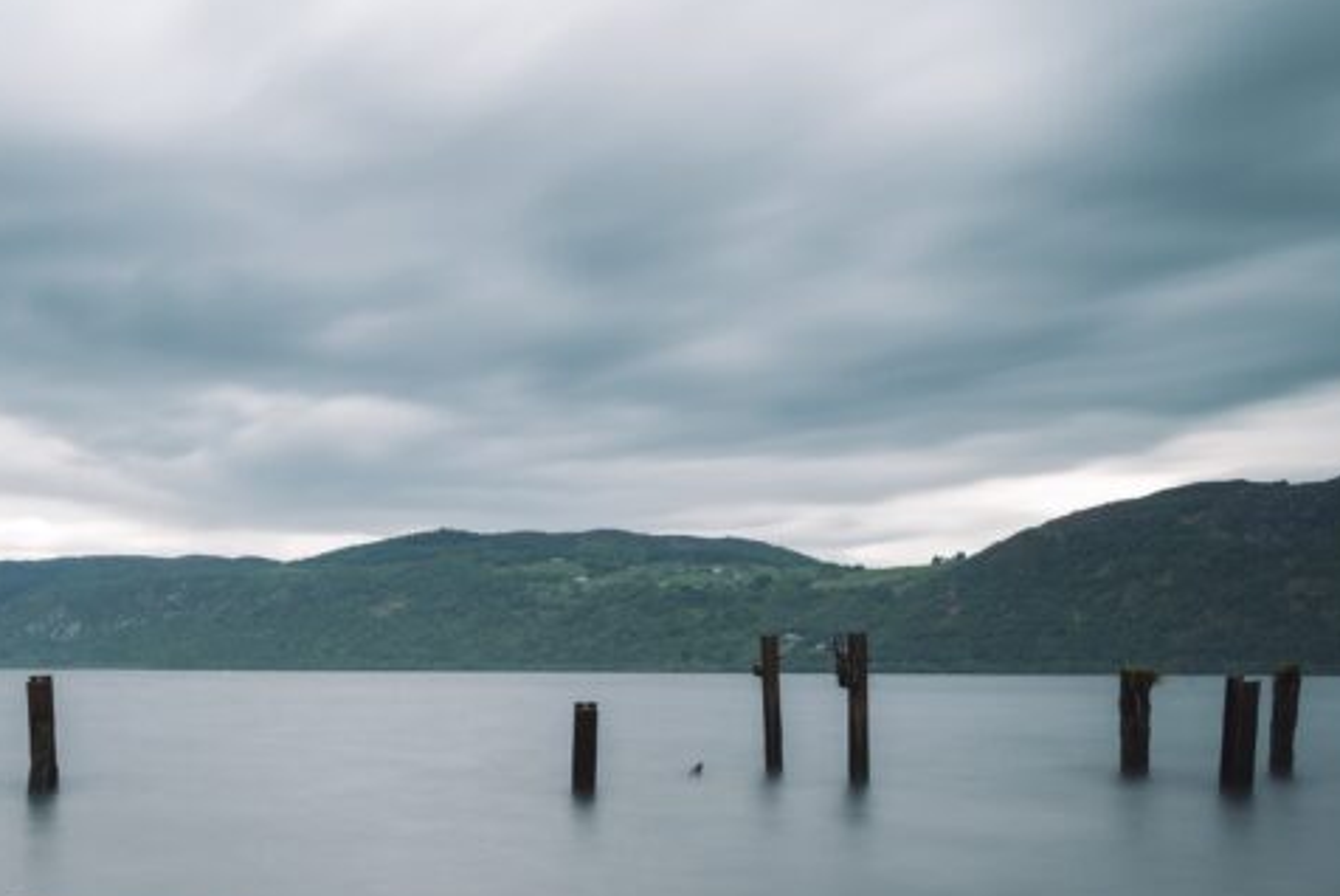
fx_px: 1601
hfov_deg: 44.4
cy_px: 631
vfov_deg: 30.9
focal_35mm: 43
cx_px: 388
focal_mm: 20
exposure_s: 30
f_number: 7.1
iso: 100
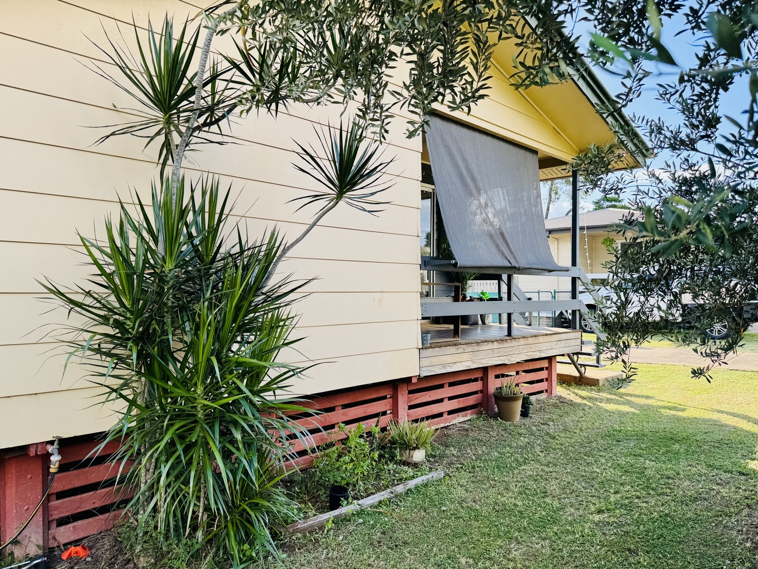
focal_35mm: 24
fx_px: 526
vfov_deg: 56.8
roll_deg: -1.2
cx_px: 379
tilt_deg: -0.4
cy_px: 284
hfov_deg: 71.6
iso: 80
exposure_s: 1/651
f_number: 1.78
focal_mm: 6.76
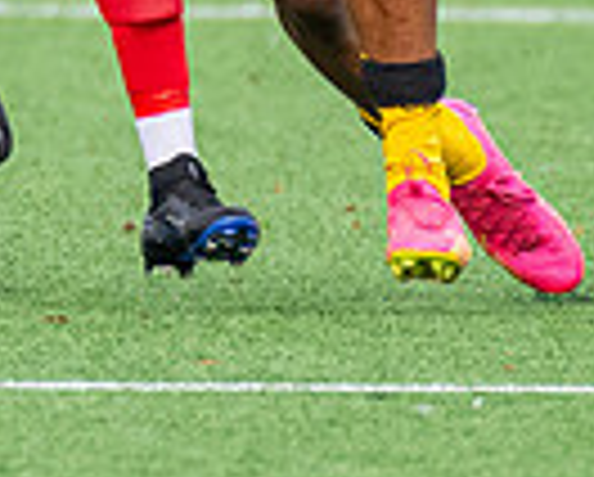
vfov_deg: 0.6
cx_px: -256
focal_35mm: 2631
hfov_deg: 0.7
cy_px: -495
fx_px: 46322
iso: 800
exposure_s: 1/1600
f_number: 4
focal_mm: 280
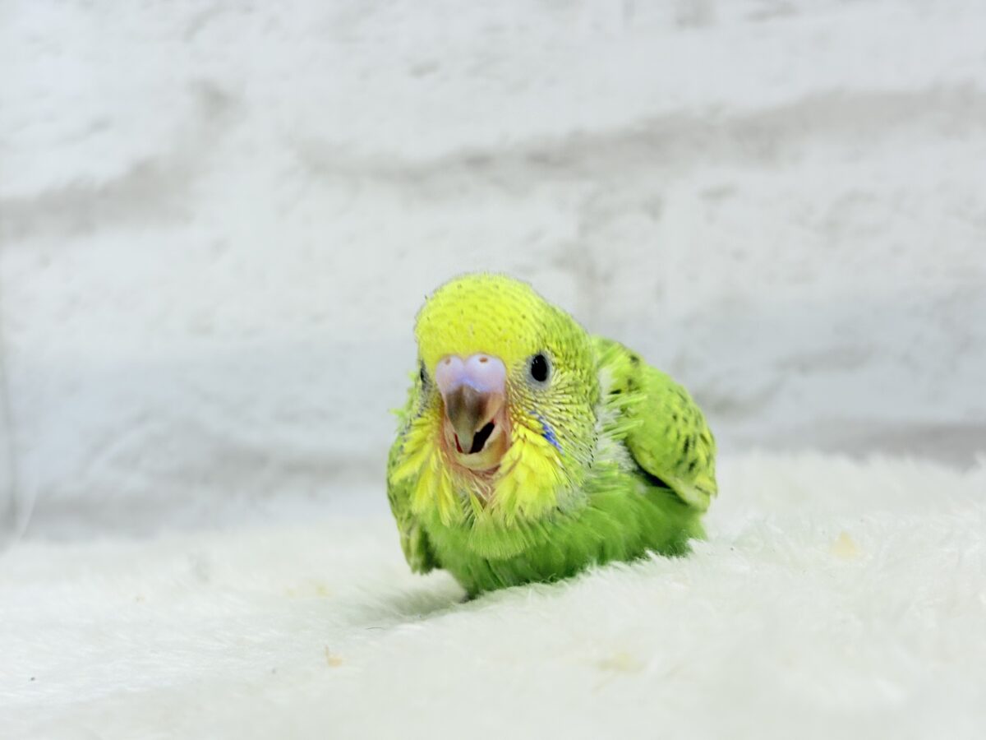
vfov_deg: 28.0
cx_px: 493
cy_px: 370
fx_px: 1481
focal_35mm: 52
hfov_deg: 36.8
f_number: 1.6
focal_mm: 5.96
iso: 50
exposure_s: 1/100
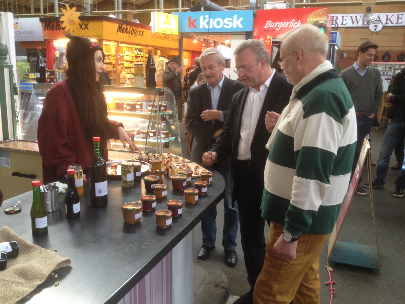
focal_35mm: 35
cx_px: 202
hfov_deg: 52.6
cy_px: 152
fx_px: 409
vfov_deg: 40.7
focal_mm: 4.28
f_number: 2.4
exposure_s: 1/20
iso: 64
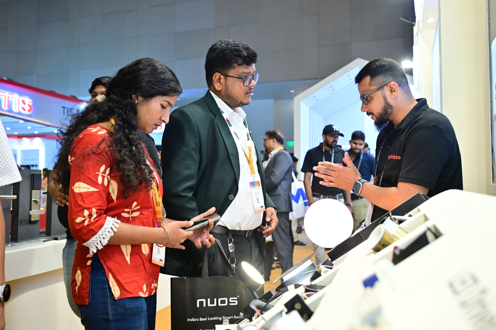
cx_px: 248
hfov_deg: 57.2
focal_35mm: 33
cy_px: 165
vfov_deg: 40.0
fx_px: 455
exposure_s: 1/160
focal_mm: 33
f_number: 4
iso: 800
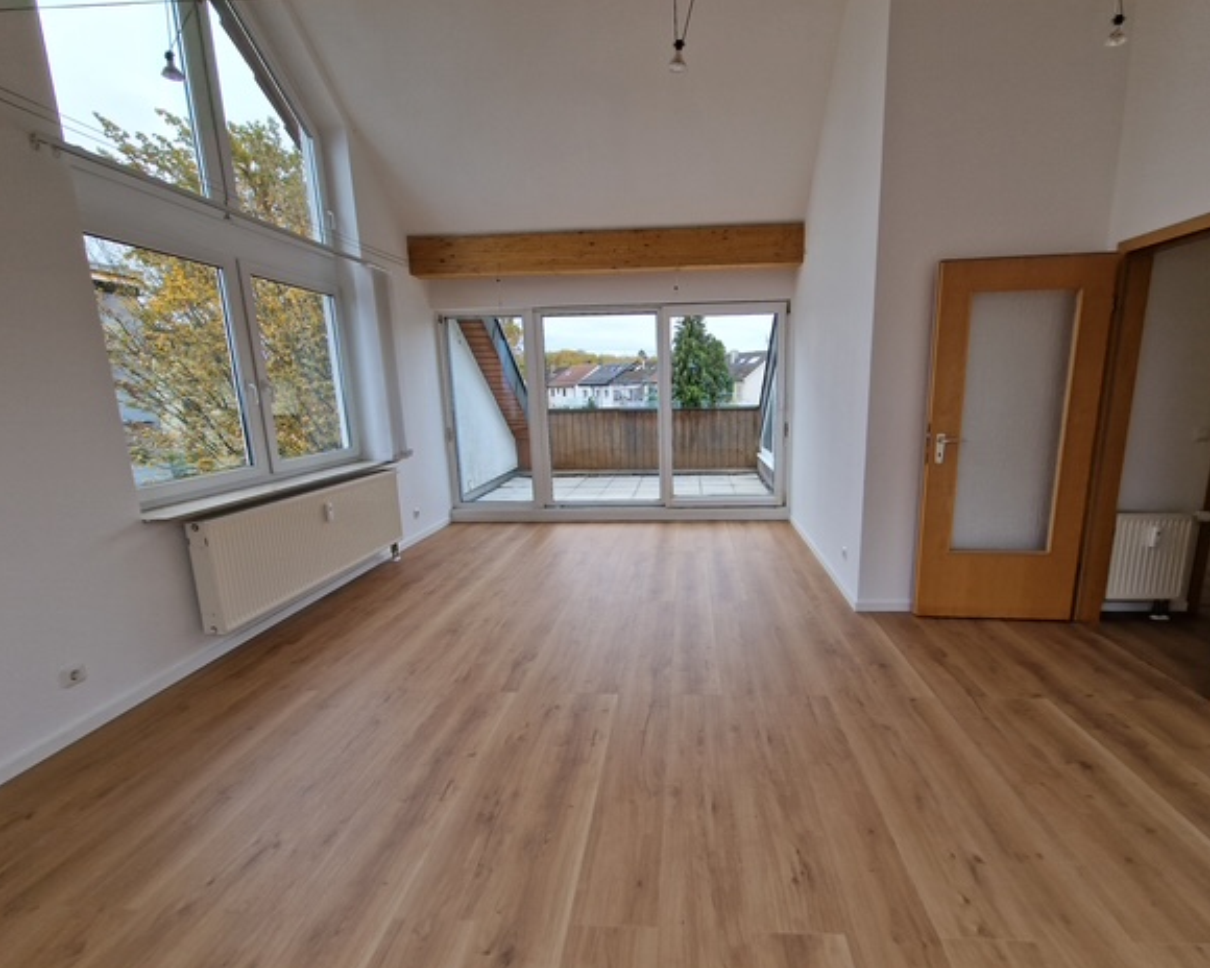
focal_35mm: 14
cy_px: 497
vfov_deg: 88.0
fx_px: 501
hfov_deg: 100.5
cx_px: 657
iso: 50
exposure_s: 1/144
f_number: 2.2
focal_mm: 2.2
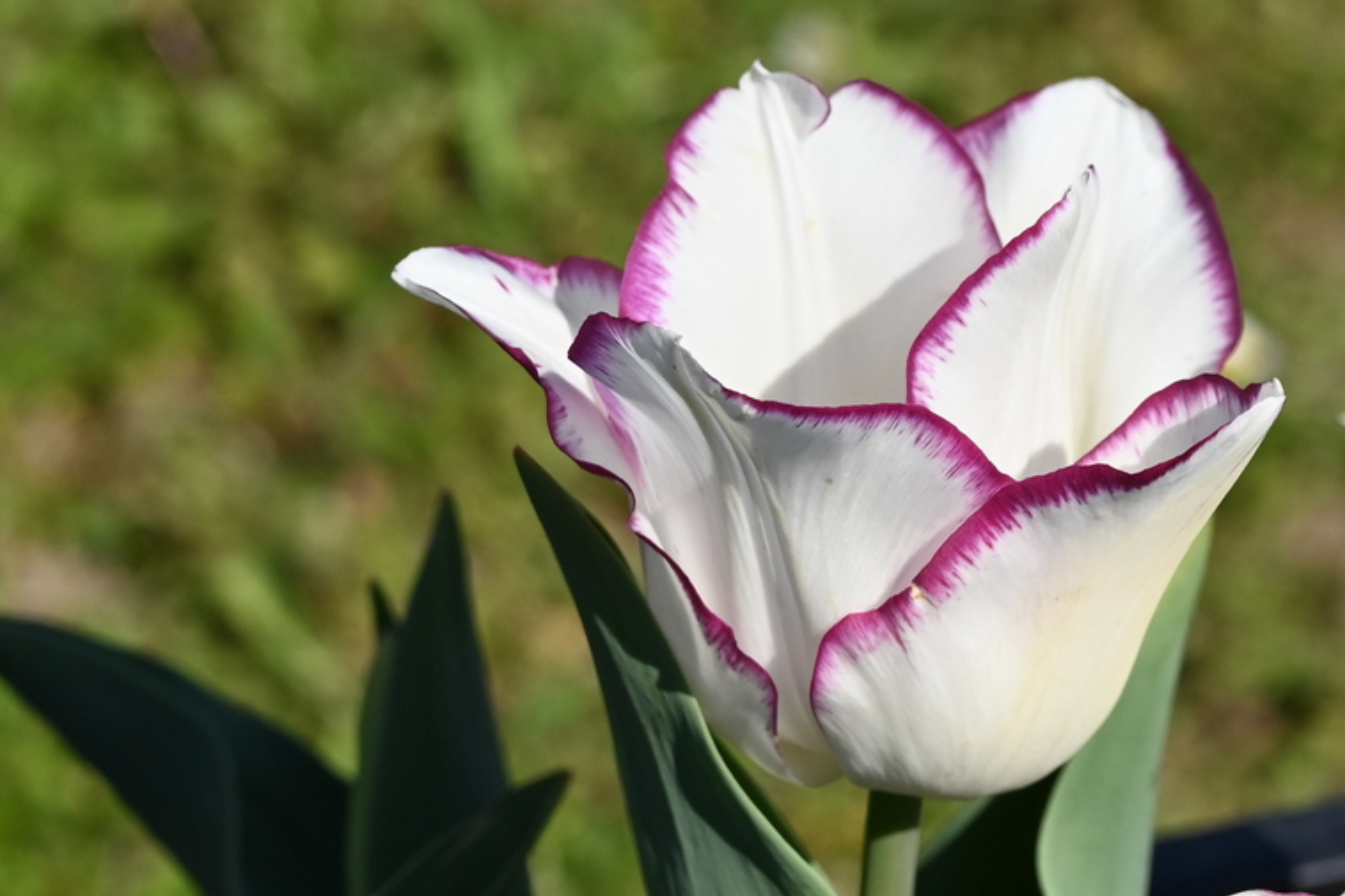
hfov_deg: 20.2
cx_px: 1208
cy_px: 578
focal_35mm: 99
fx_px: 3698
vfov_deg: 13.8
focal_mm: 50
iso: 640
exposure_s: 1/2500
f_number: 8
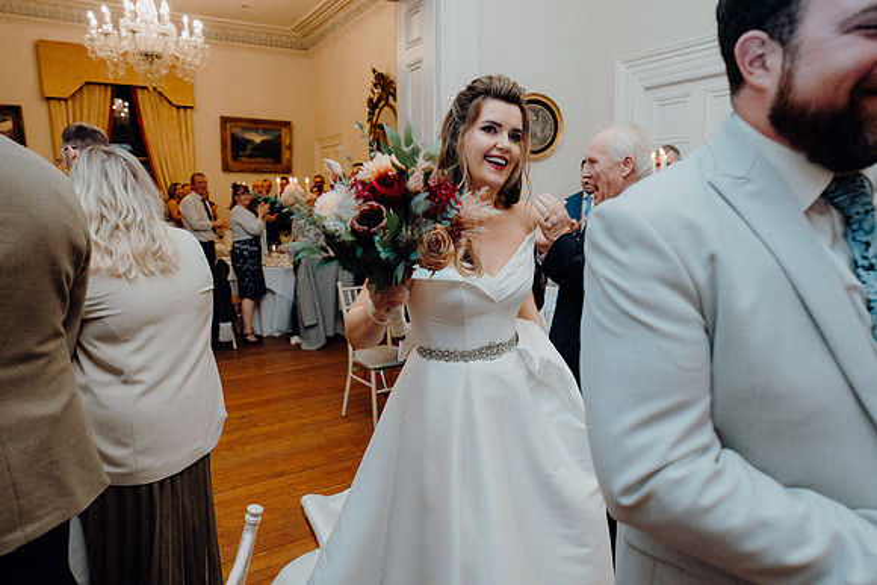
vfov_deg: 53.2
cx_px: 438
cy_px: 292
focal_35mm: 24
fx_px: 585
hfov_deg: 73.7
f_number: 3.5
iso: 2500
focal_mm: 24
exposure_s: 1/160
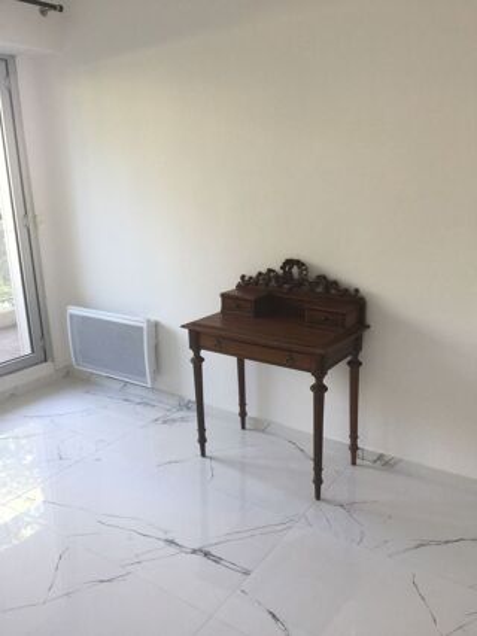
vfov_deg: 61.7
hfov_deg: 48.2
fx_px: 533
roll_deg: +2.5
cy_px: 318
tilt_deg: -12.3
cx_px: 238
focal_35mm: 29
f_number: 2.2
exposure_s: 1/33
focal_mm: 4.15
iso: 40
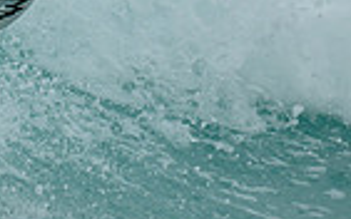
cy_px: -112
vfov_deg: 0.3
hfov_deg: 0.5
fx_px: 43880
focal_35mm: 4589
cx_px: -448
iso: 200
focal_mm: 800
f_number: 6.3
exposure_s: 1/2000
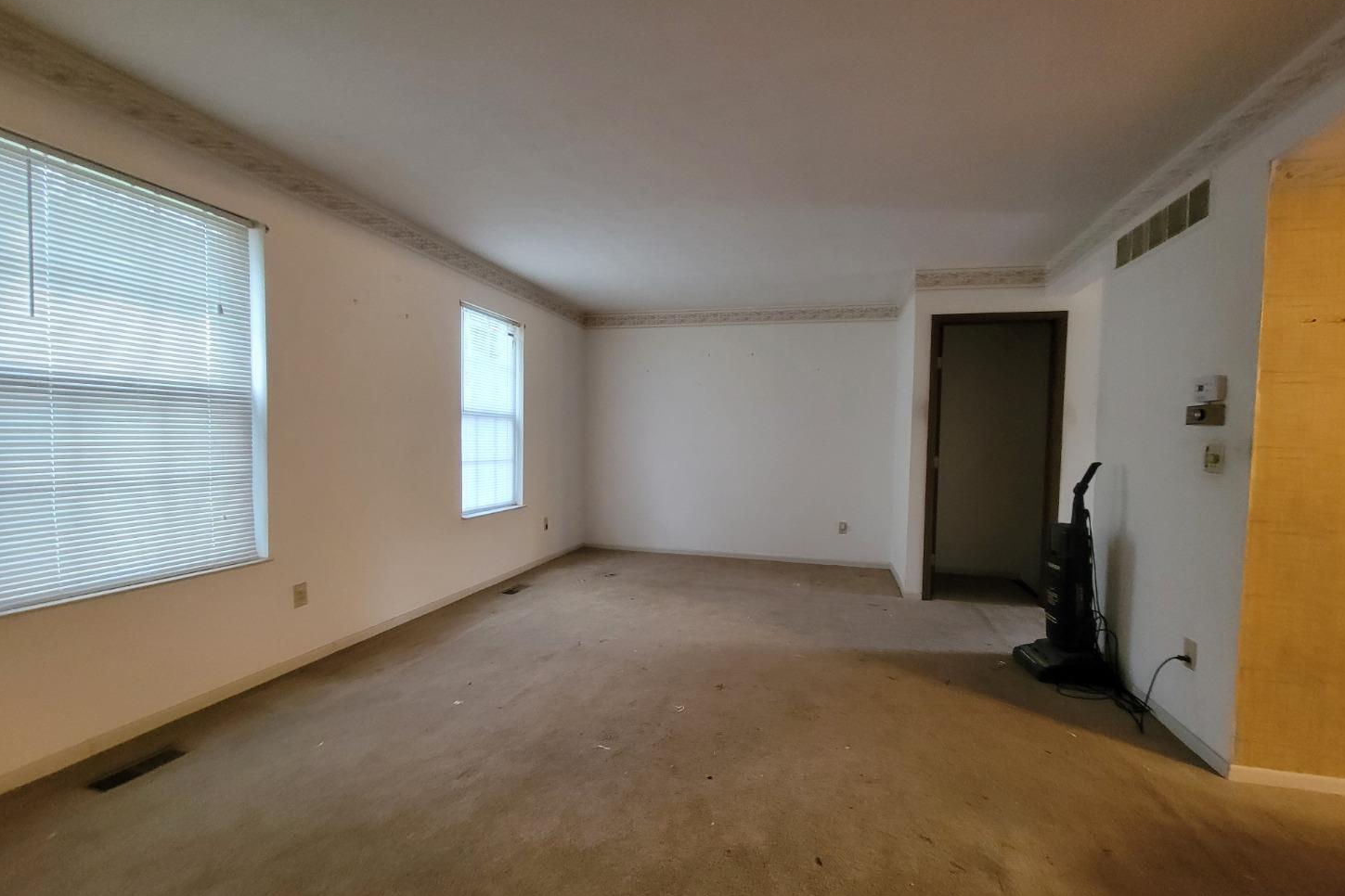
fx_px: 523
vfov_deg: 81.2
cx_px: 694
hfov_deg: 104.2
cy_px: 463
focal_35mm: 14
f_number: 2.2
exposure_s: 1/30
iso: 640
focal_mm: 2.2
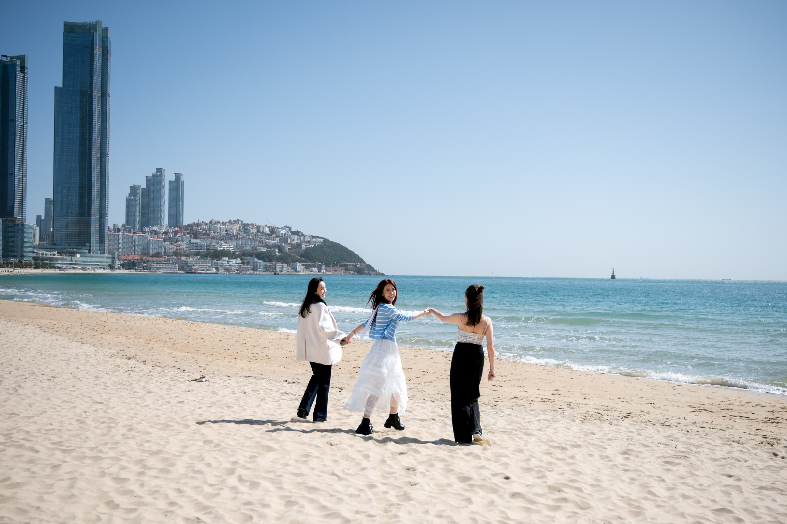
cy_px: 265
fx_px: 765
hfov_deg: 54.4
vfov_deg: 37.8
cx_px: 417
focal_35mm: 35
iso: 100
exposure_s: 1/2000
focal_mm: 33
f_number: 4
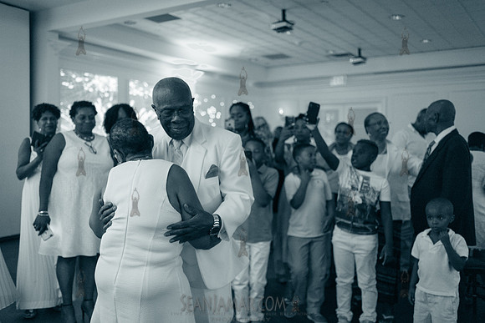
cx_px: 242
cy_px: 162
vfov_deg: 37.9
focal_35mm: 35
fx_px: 472
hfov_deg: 54.4
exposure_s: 1/100
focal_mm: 35
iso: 4000
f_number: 2
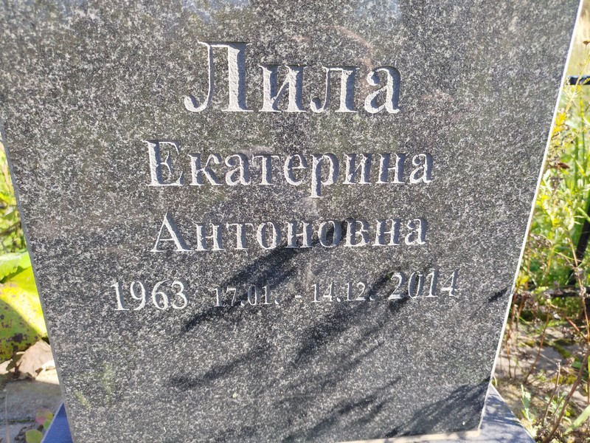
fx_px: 409
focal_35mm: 24
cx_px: 295
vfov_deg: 56.8
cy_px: 222
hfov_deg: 71.6
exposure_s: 1/239
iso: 50
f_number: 1.7
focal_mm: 5.31
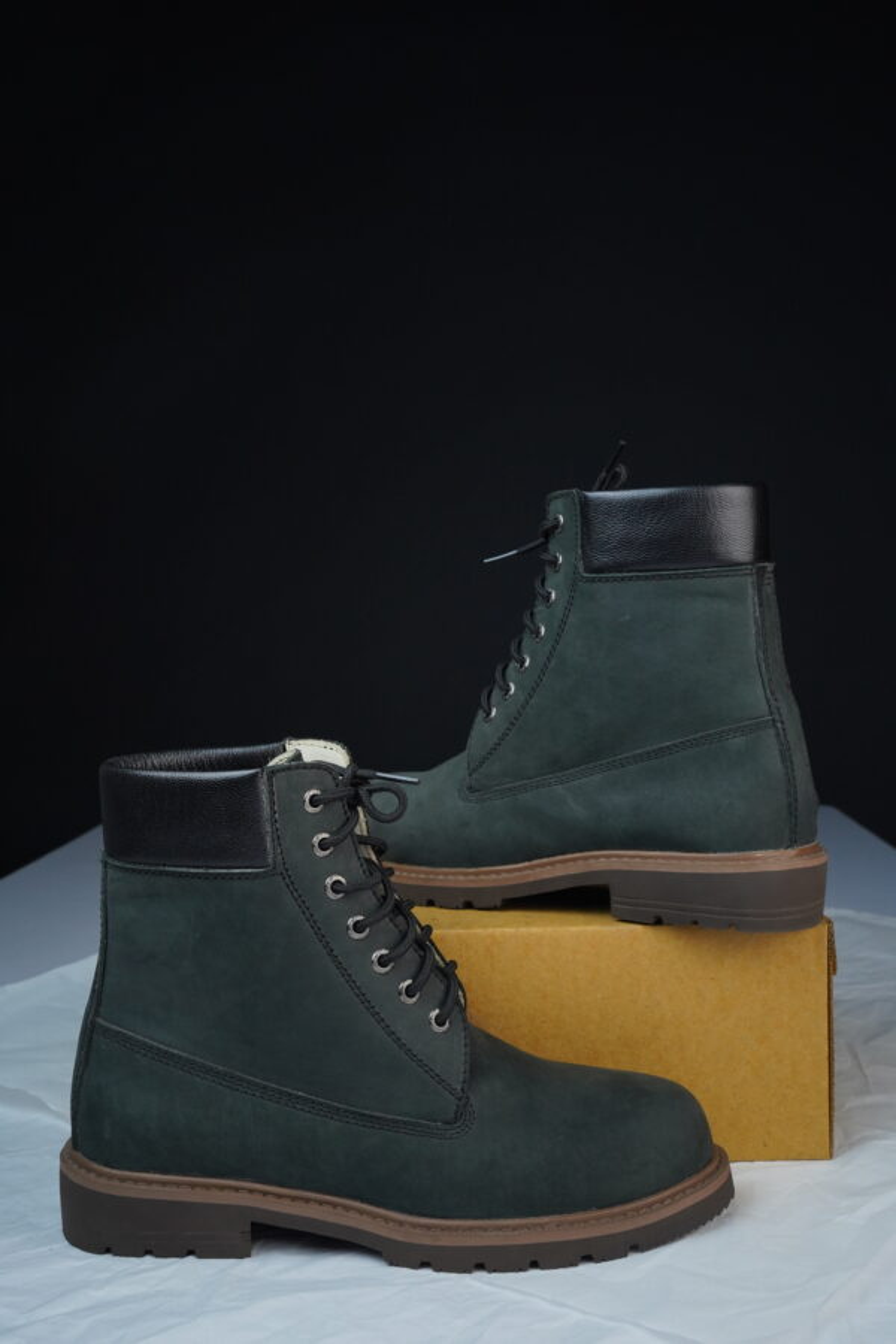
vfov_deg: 48.4
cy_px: 672
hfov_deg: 33.3
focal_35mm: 40
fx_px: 1497
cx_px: 448
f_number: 11
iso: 1000
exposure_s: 1/100
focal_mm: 40.1
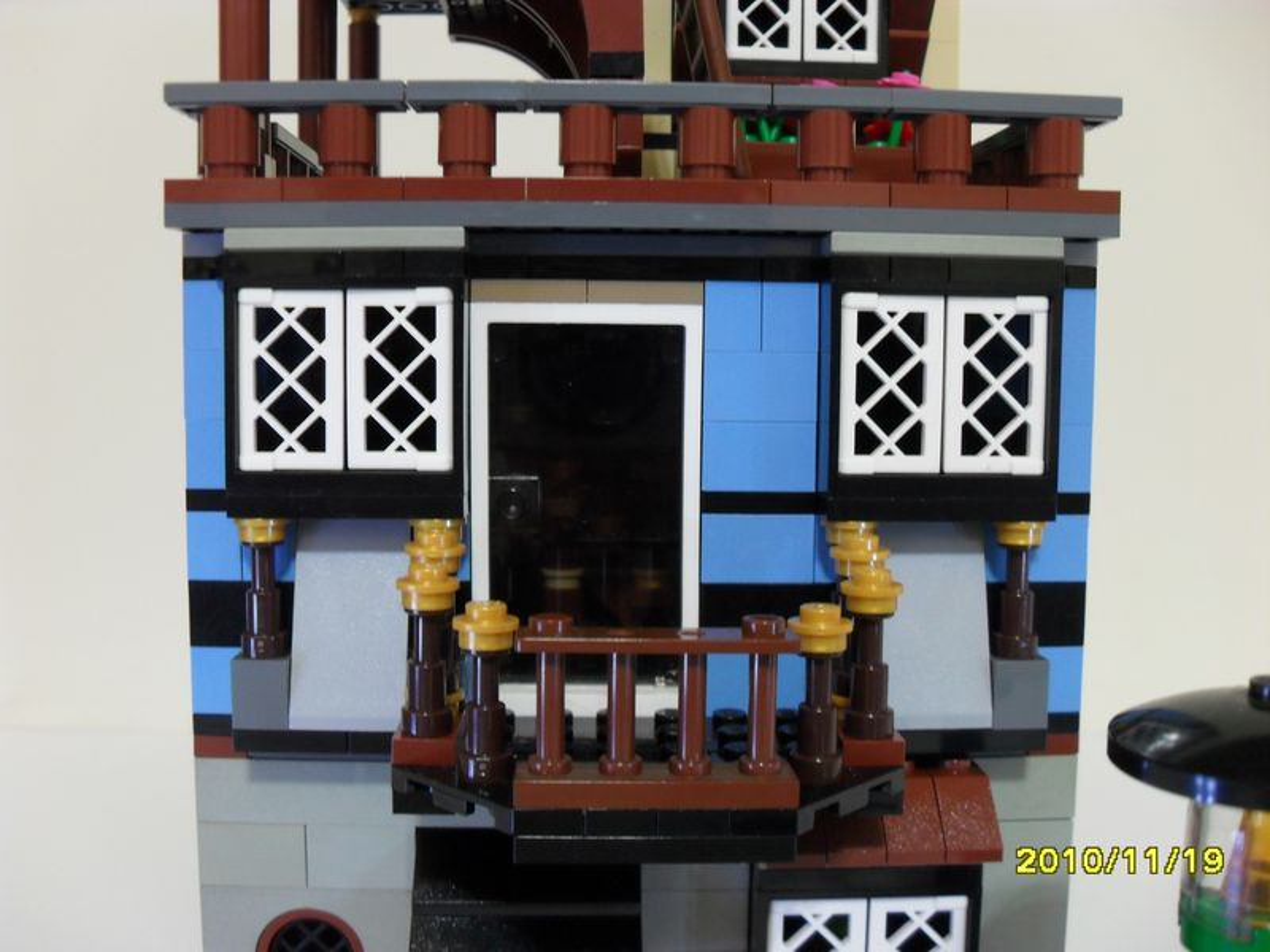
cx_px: 635
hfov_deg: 52.6
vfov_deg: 40.7
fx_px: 1284
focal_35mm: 35
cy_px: 476
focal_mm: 6.2
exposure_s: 1/8
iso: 200
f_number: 2.8
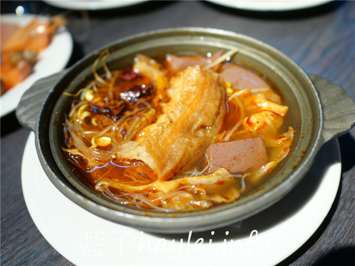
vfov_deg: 46.8
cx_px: 178
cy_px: 133
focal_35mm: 30
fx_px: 308
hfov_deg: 60.0
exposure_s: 1/60
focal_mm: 15
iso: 200
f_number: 1.7
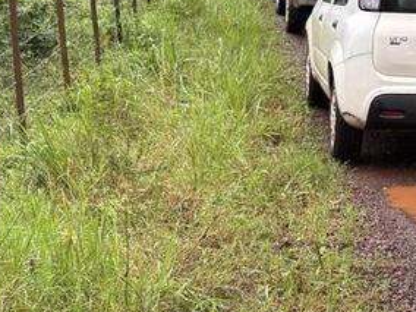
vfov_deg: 13.5
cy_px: 122
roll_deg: -2.7
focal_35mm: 110
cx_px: 486
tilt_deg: -7.1
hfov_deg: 17.2
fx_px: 1322
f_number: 1.6
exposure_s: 1/248
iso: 40
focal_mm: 5.96
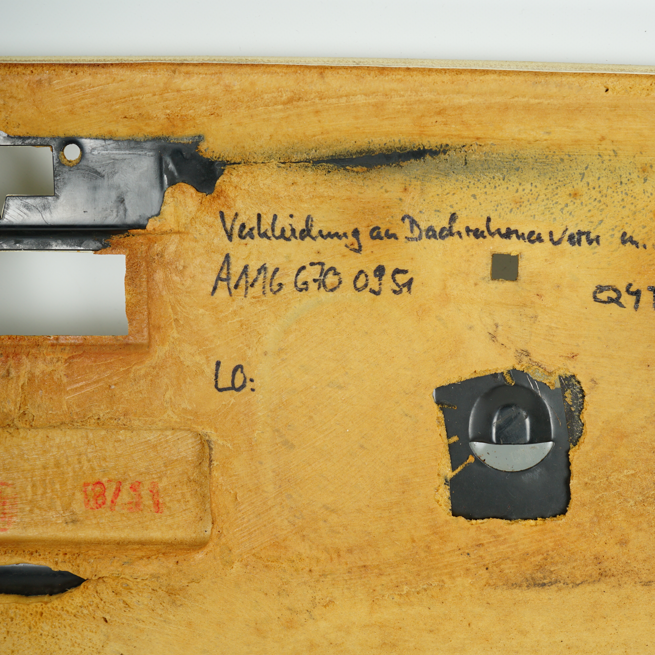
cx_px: 474
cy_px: 328
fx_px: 1113
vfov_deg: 32.8
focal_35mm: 52
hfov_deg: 32.3
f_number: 7.1
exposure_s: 1/200
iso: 200
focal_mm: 40
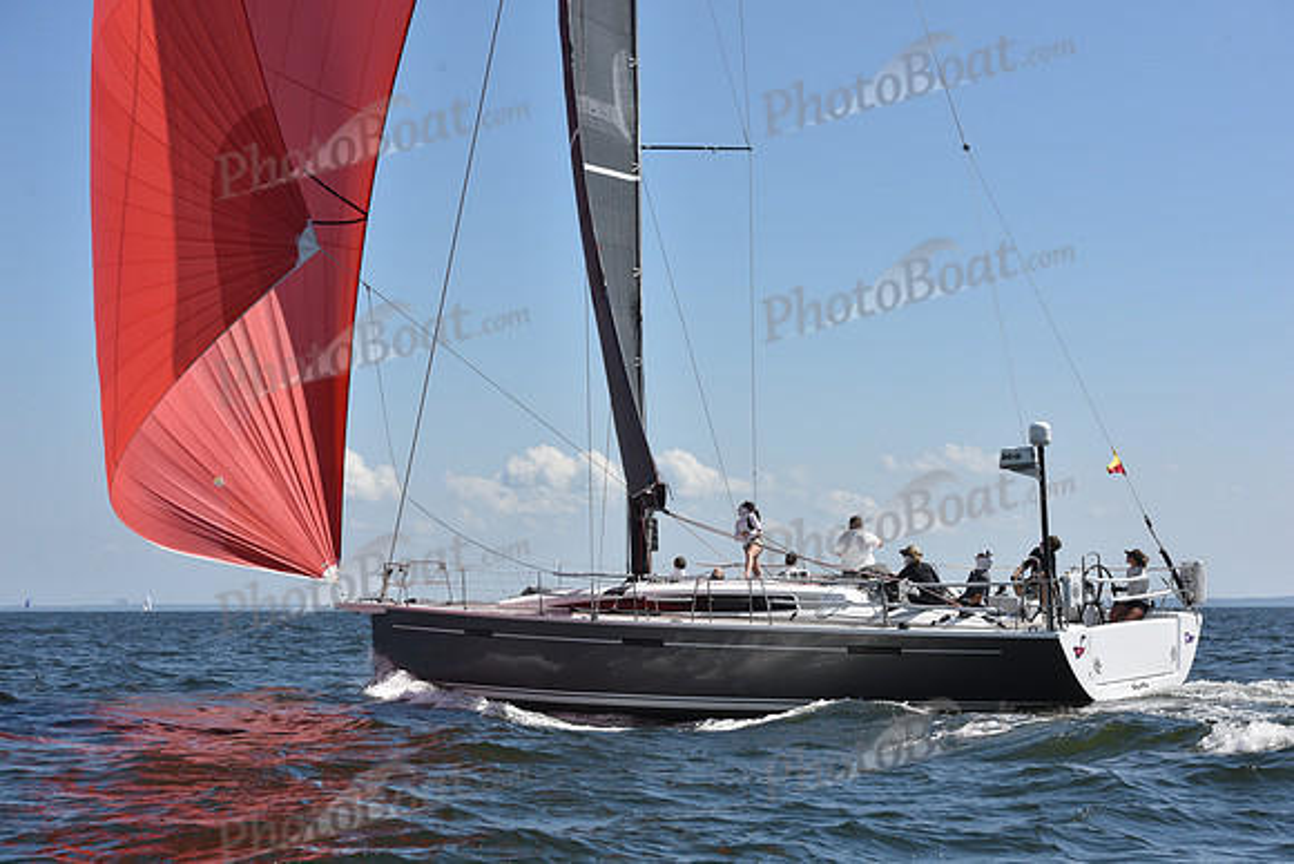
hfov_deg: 28.8
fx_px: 2517
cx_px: 647
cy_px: 432
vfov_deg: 19.5
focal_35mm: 70
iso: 320
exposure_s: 1/1250
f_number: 9
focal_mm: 70
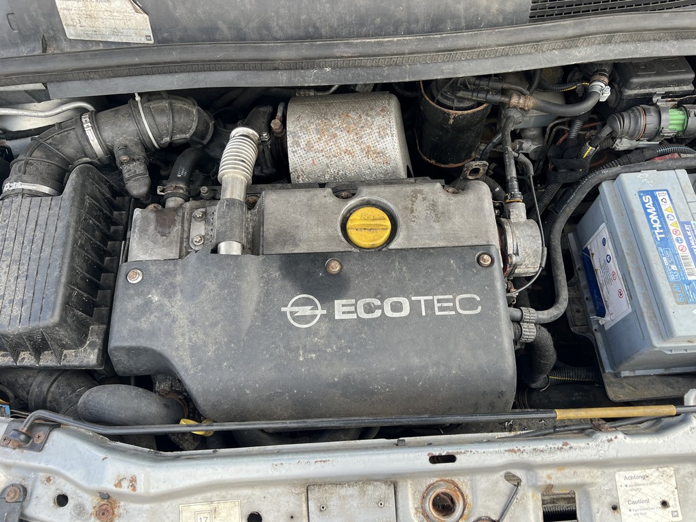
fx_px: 523
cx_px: 348
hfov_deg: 67.3
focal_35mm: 26
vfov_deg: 53.1
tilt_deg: -57.9
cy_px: 261
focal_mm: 5.7
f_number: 1.5
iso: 50
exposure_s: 1/272
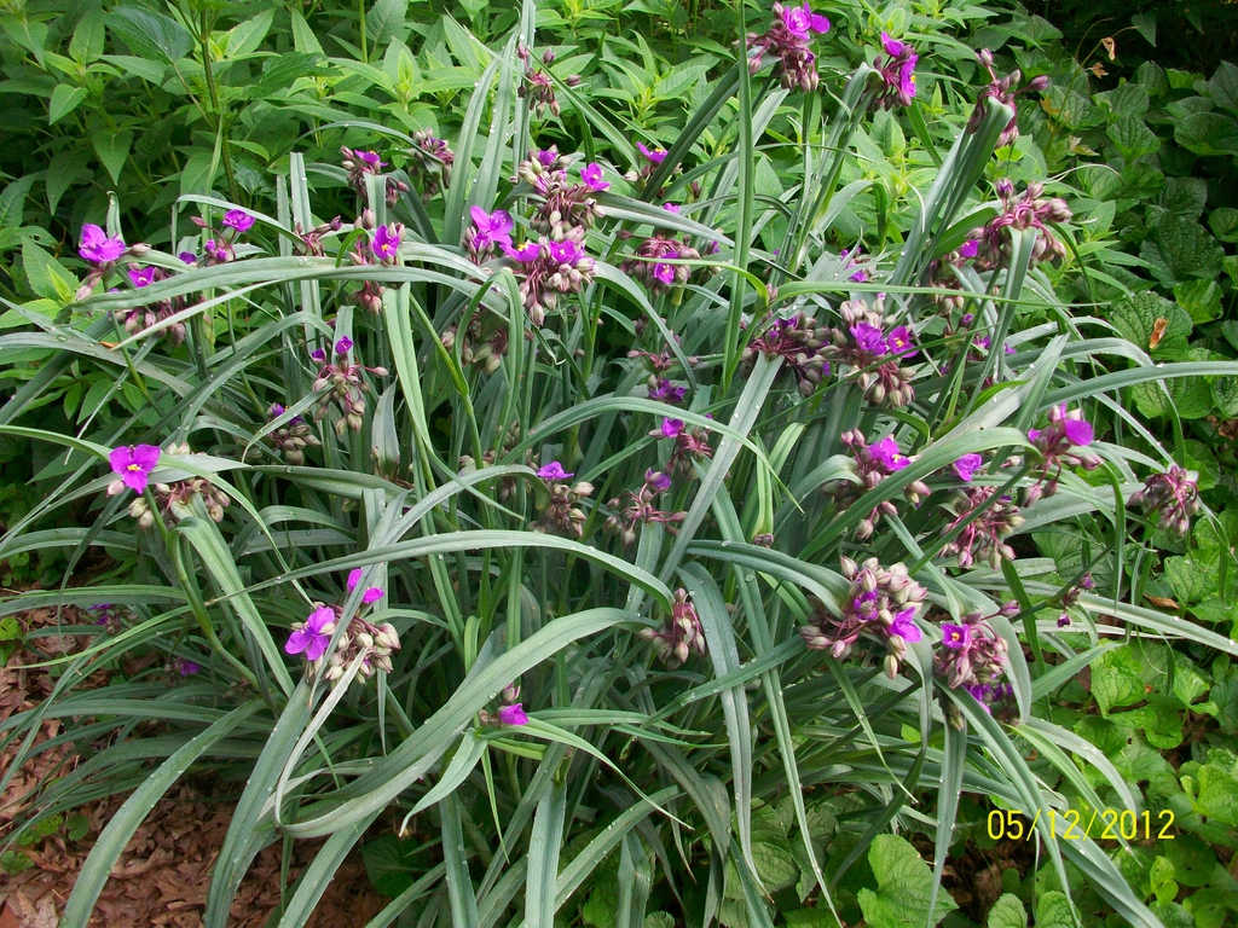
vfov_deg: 44.2
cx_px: 619
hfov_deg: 56.8
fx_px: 1144
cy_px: 464
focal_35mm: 32
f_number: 2.8
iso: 64
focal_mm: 5.7
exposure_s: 1/80
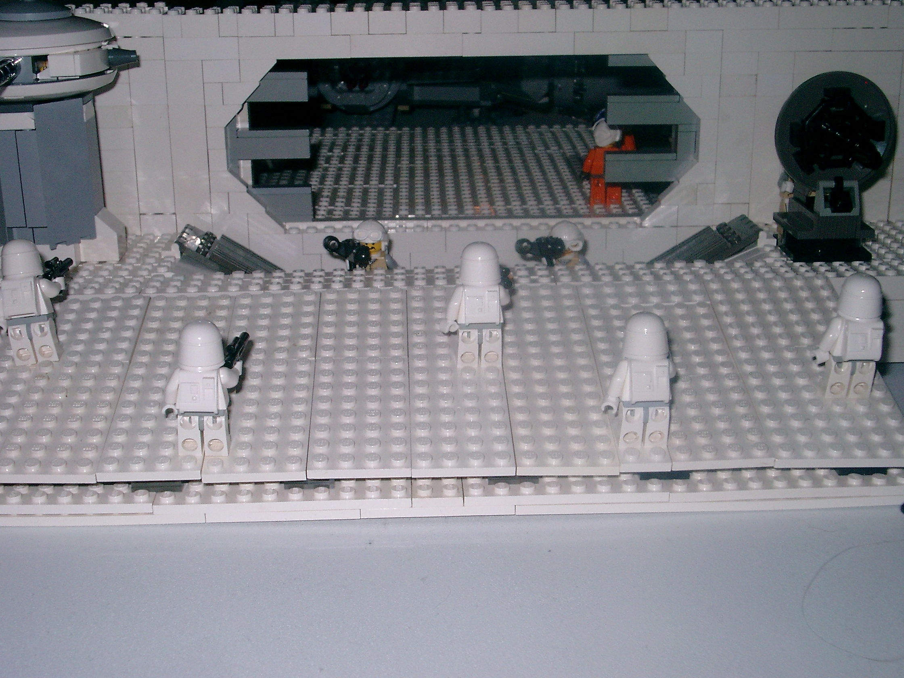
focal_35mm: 50
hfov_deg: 38.2
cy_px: 339
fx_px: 1306
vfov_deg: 29.1
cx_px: 452
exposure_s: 1/400
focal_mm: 10.2
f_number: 5.8
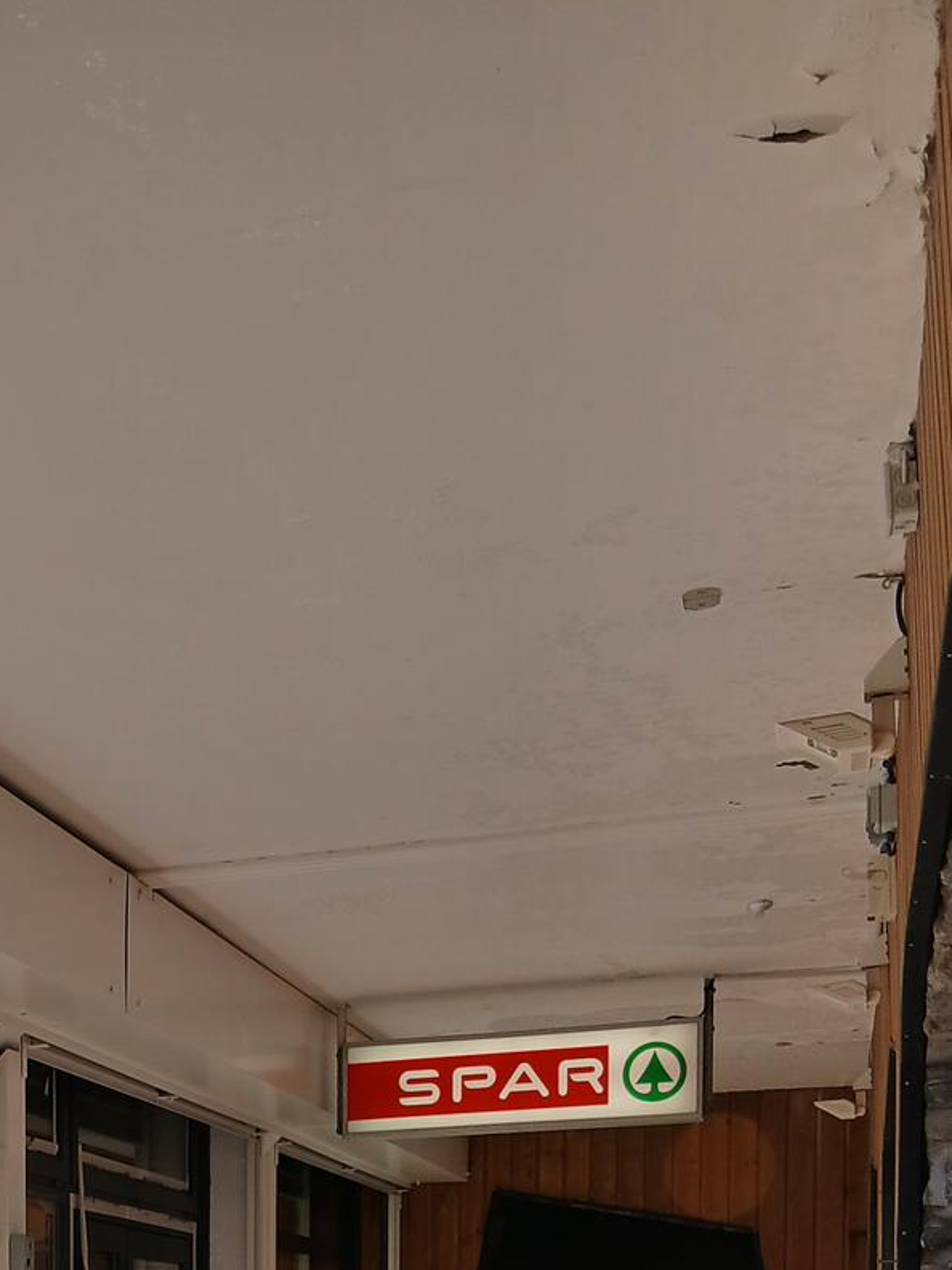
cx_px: -59
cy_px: 1504
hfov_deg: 22.2
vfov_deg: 27.3
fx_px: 2310
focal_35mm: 63
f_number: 1.8
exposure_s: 1/229
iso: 20
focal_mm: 3.98
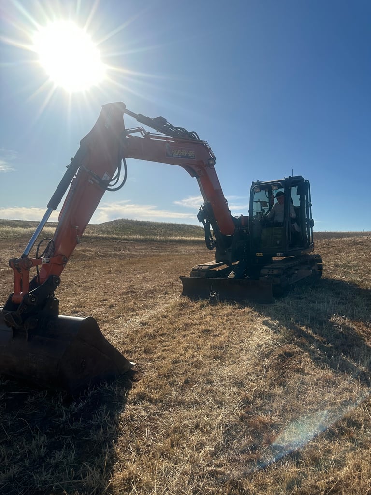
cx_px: 186
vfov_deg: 71.6
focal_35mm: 24
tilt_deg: +0.0
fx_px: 343
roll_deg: -2.2
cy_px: 248
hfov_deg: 56.8
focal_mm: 6.86
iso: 80
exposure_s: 1/9709
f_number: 1.78
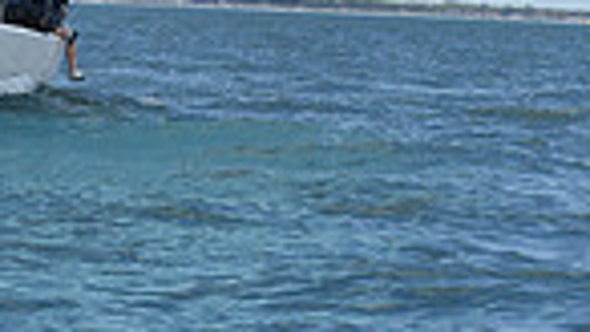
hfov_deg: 4.2
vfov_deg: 2.4
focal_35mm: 508
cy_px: -729
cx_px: -172
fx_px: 7944
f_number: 10
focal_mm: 122
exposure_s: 1/1250
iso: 400
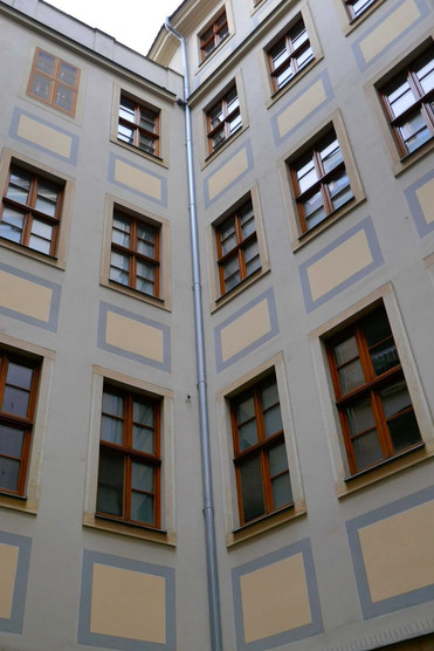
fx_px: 651
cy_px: 404
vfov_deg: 52.6
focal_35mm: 36
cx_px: 163
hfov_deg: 36.7
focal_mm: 9.1
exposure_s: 1/50
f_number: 2.8
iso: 500
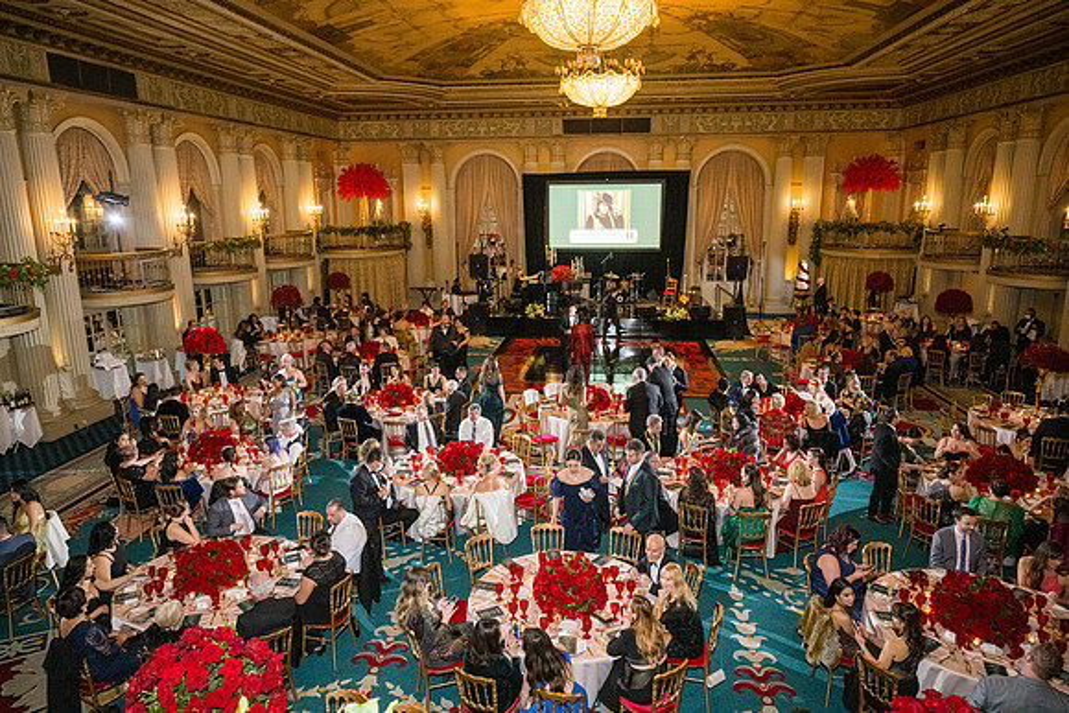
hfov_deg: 73.7
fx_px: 713
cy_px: 356
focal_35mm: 24
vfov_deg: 53.2
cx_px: 534
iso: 2500
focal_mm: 24
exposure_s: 1/200
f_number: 3.2
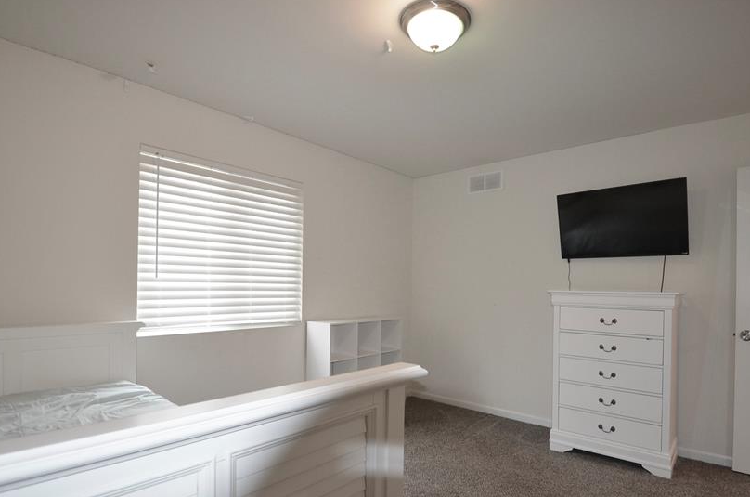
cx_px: 405
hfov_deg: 86.9
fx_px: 395
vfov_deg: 63.8
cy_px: 294
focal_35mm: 19
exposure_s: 1/60
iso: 1000
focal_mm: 10
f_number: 3.5
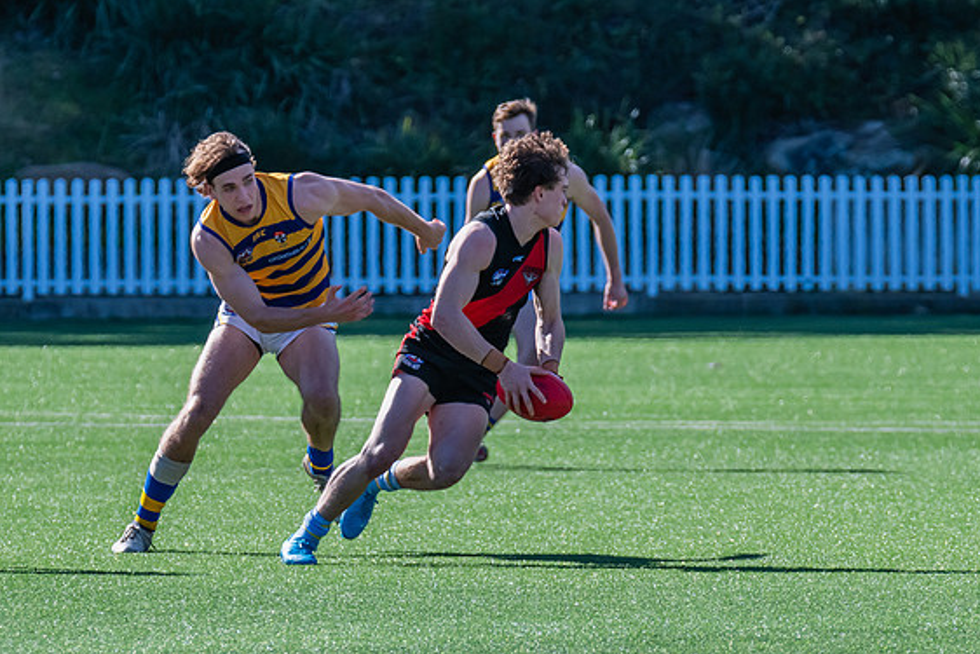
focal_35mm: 649
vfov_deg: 2.1
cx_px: 412
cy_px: 368
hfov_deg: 3.2
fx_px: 17671
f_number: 10
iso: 800
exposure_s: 1/1250
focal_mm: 380
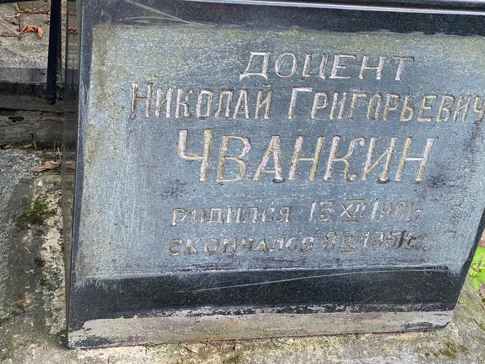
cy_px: 164
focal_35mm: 67
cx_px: 296
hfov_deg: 28.9
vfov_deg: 21.9
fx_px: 939
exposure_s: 1/122
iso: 125
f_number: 2
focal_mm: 6
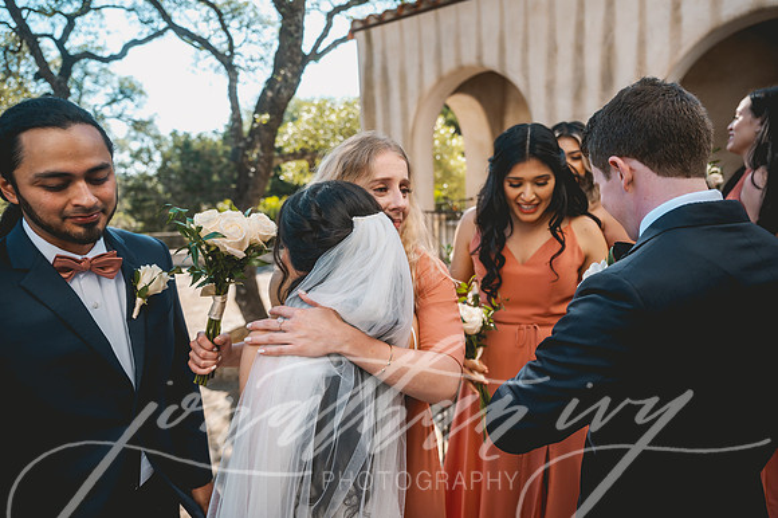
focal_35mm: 24
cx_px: 389
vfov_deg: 53.1
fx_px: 518
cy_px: 259
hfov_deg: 73.8
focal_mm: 24
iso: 320
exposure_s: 1/1250
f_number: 2.8
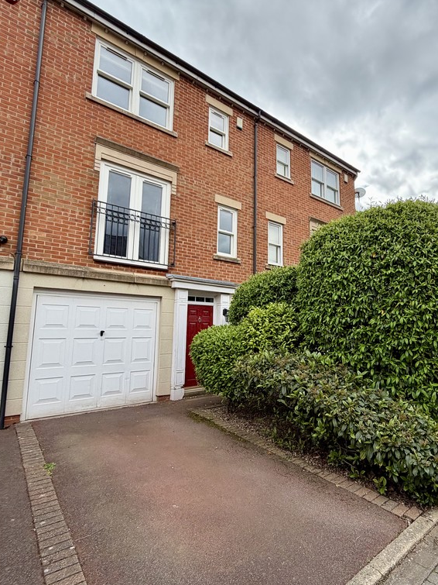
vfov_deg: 84.7
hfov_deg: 67.4
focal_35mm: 19
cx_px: 279
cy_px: 293
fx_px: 321
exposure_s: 1/717
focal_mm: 2.22
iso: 40
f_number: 2.2
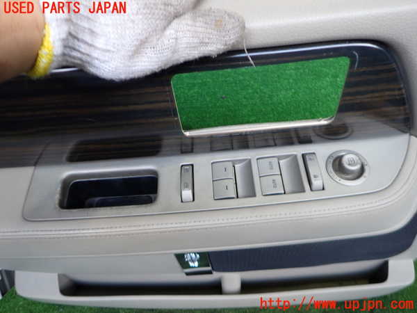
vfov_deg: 54.9
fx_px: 301
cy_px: 156
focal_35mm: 25
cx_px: 208
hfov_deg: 69.4
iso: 200
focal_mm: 4.5
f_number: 2
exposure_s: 1/80
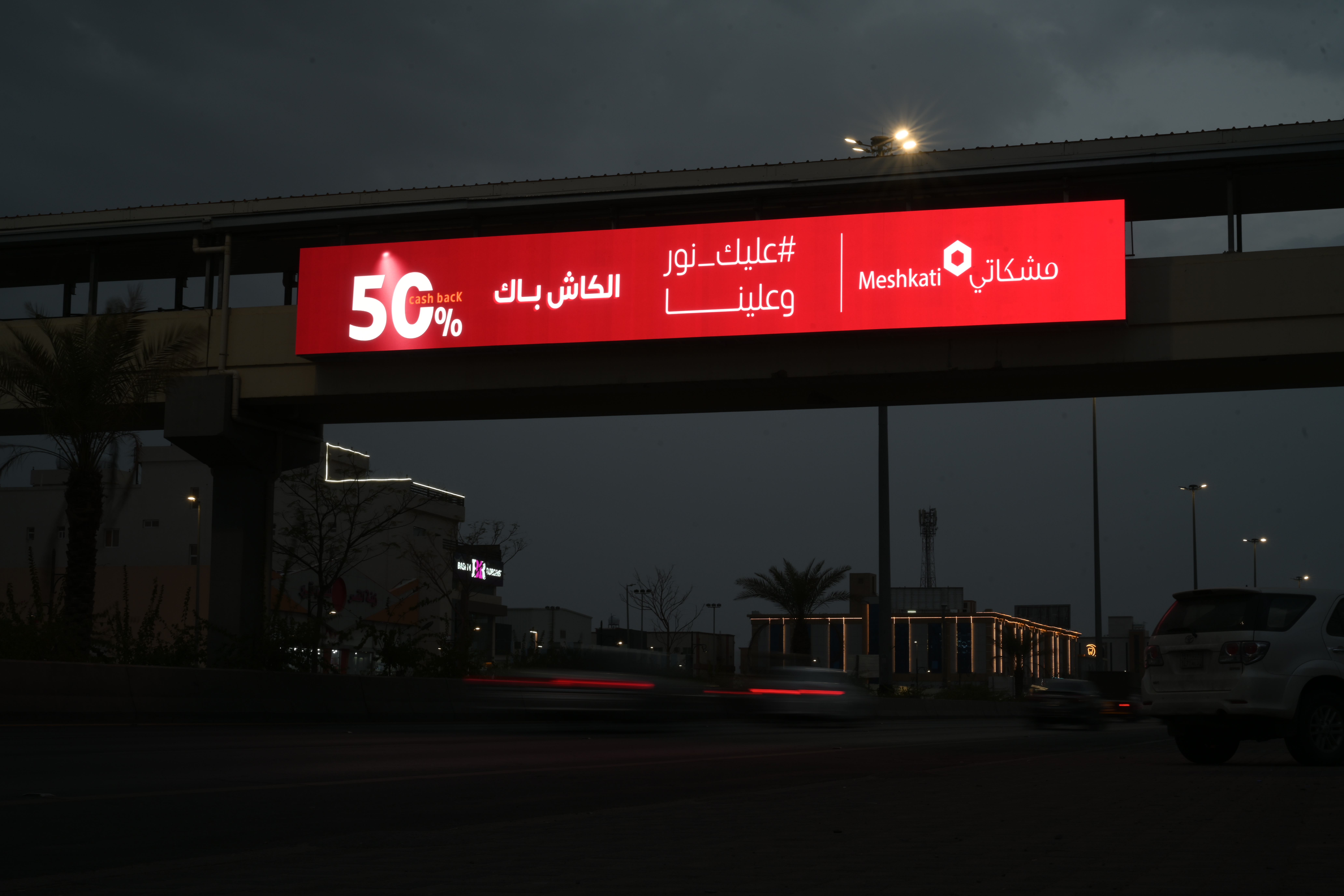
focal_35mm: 54
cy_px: 448
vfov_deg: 25.1
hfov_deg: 36.9
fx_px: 2016
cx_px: 672
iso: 80
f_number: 18
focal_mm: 54
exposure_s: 1/4
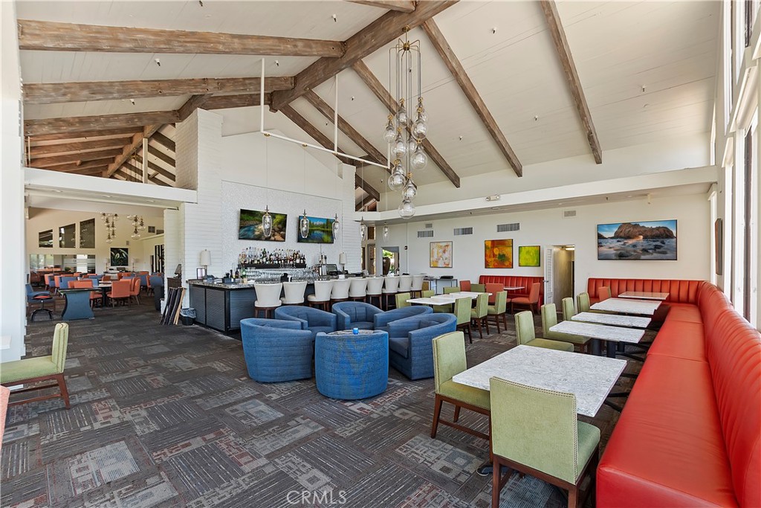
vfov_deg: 77.3
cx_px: 380
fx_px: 317
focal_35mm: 15
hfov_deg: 100.4
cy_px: 254
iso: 400
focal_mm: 10
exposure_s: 1/30
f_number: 8
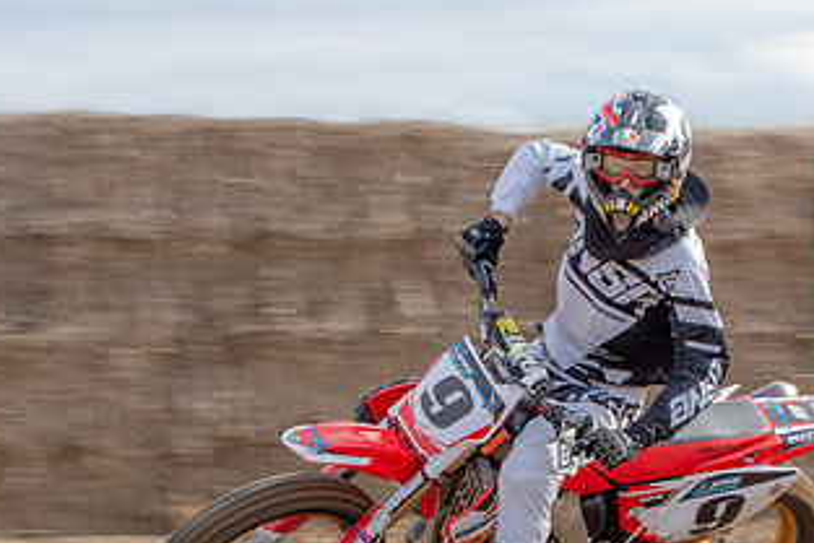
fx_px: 6243
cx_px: 410
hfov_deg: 7.5
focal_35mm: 276
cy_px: 416
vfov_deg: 5.0
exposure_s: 1/100
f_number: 11
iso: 100
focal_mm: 78
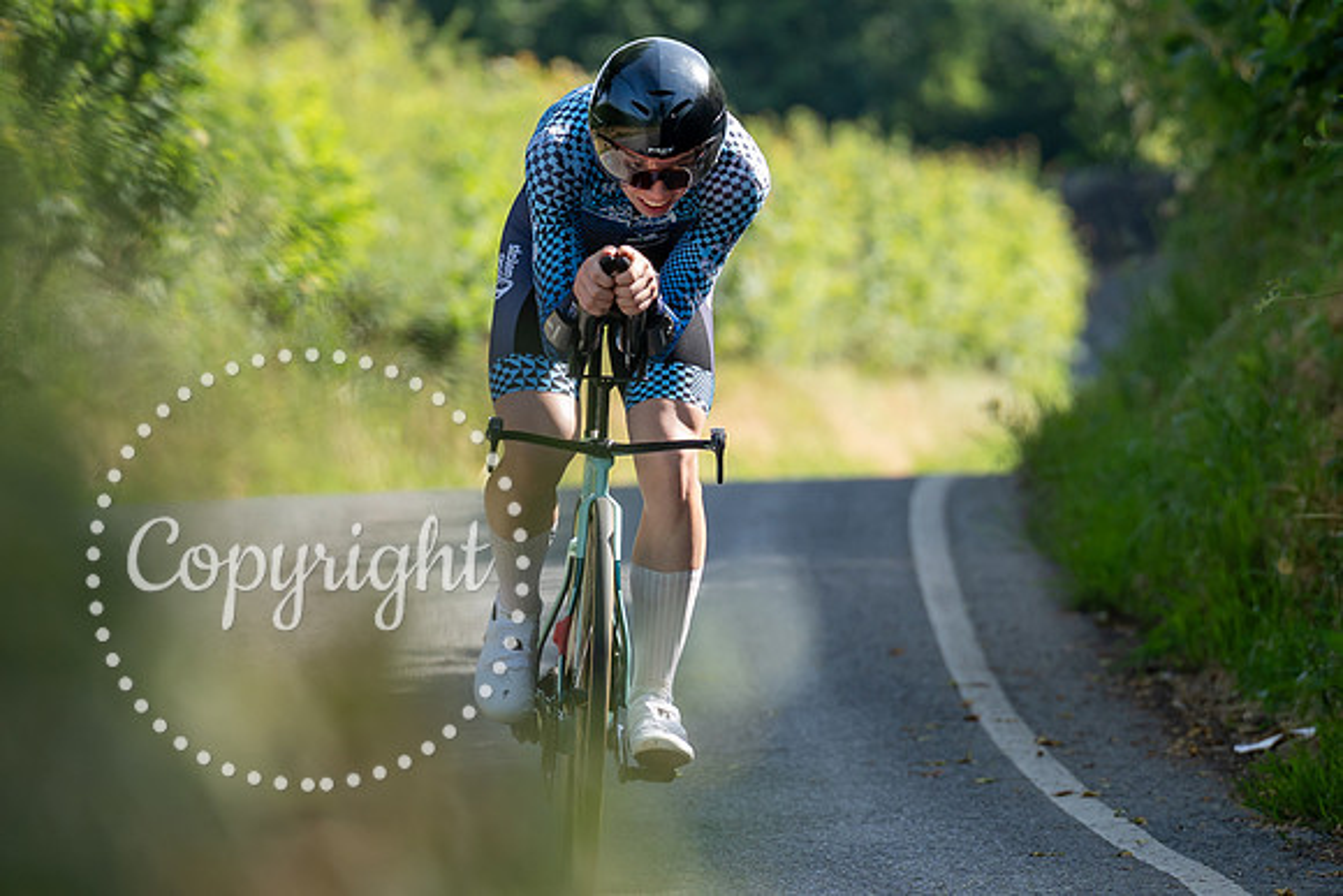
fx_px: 17981
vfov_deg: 2.9
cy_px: 566
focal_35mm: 482
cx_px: 603
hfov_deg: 4.3
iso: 320
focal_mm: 200
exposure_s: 1/1000
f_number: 3.5
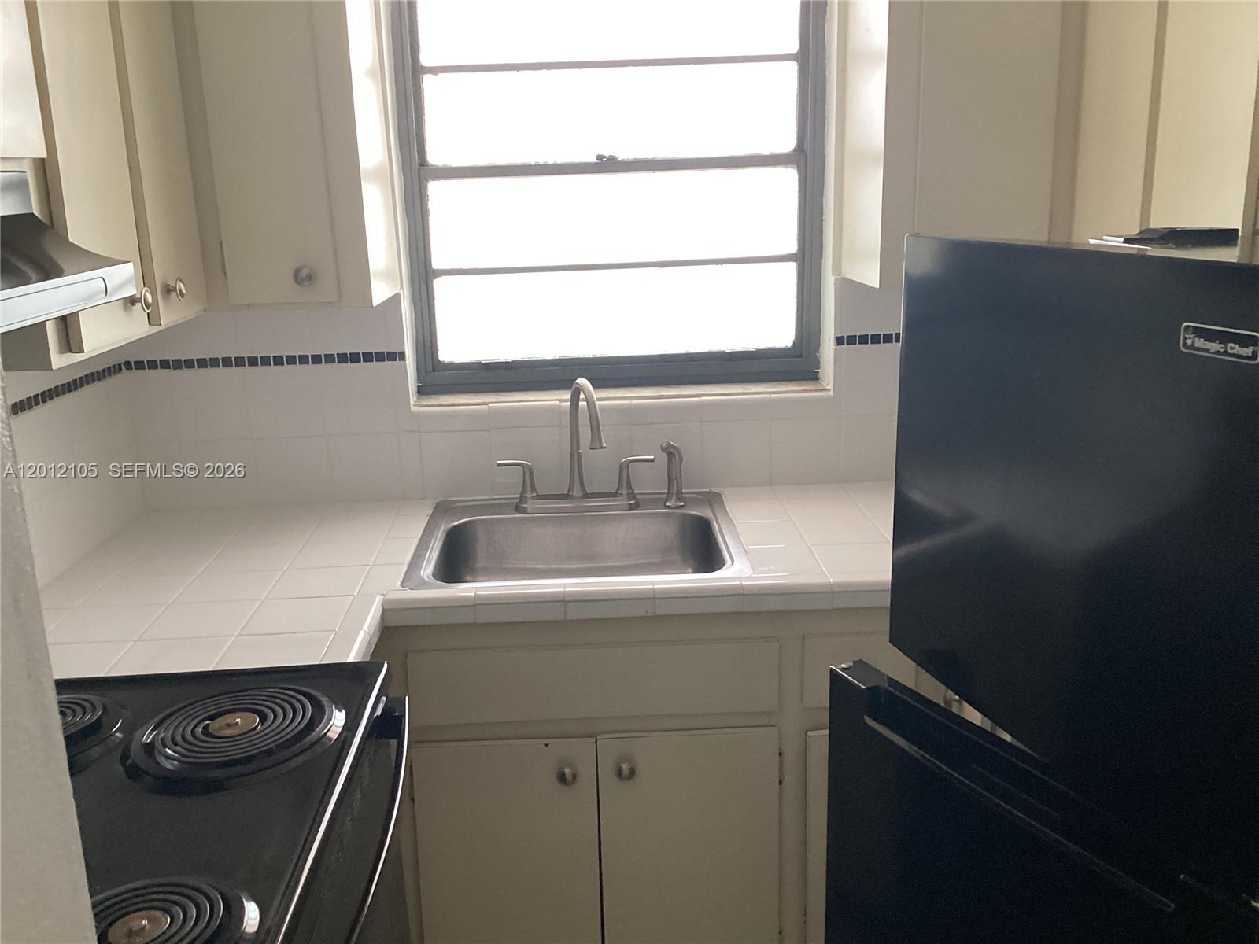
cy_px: 472
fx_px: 1127
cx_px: 630
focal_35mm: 31
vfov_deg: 45.4
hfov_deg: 58.4
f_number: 2.4
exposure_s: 1/60
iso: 160
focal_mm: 3.3
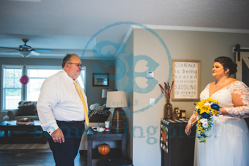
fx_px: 201
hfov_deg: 63.6
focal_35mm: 29
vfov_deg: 45.0
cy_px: 83
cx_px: 124
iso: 2500
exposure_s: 1/125
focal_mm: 29
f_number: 2.8
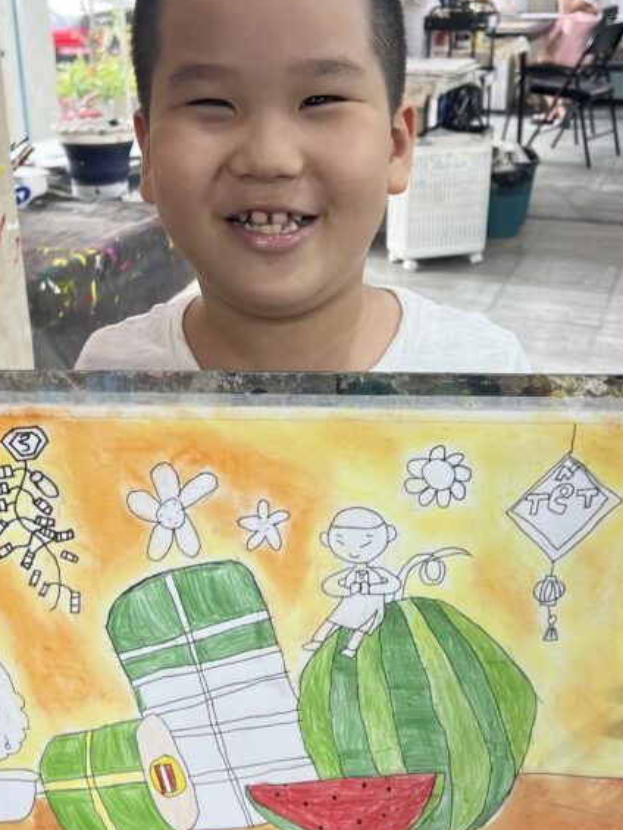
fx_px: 1103
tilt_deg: -21.2
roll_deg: +0.7
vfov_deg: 41.1
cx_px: 254
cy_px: 348
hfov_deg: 31.5
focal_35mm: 46
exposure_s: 1/100
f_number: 1.5
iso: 100
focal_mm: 5.7
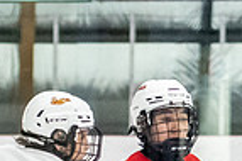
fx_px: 4203
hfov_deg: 3.3
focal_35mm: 626
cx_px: 12
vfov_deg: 2.2
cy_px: 545
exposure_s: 1/800
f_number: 2.8
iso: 3200
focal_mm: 70
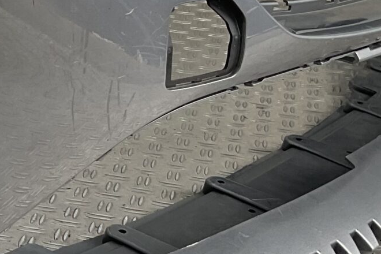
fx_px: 1238
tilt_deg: -19.2
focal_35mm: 117
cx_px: -154
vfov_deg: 11.7
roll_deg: -3.2
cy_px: 72
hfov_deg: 16.3
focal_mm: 3
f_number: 1.8
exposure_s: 1/135
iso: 16
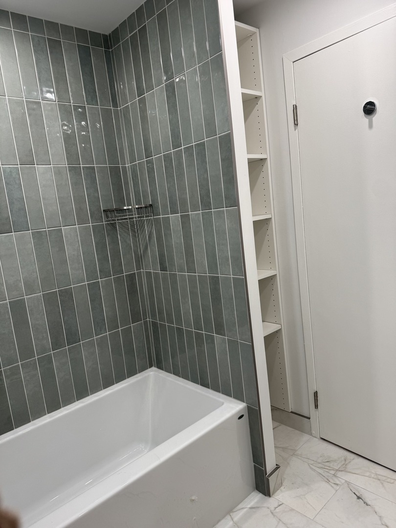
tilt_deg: -8.8
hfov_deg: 56.8
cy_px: 264
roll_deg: +7.1
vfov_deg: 71.6
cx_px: 198
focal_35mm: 24
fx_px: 366
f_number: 1.78
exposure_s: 1/120
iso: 100
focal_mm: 6.76
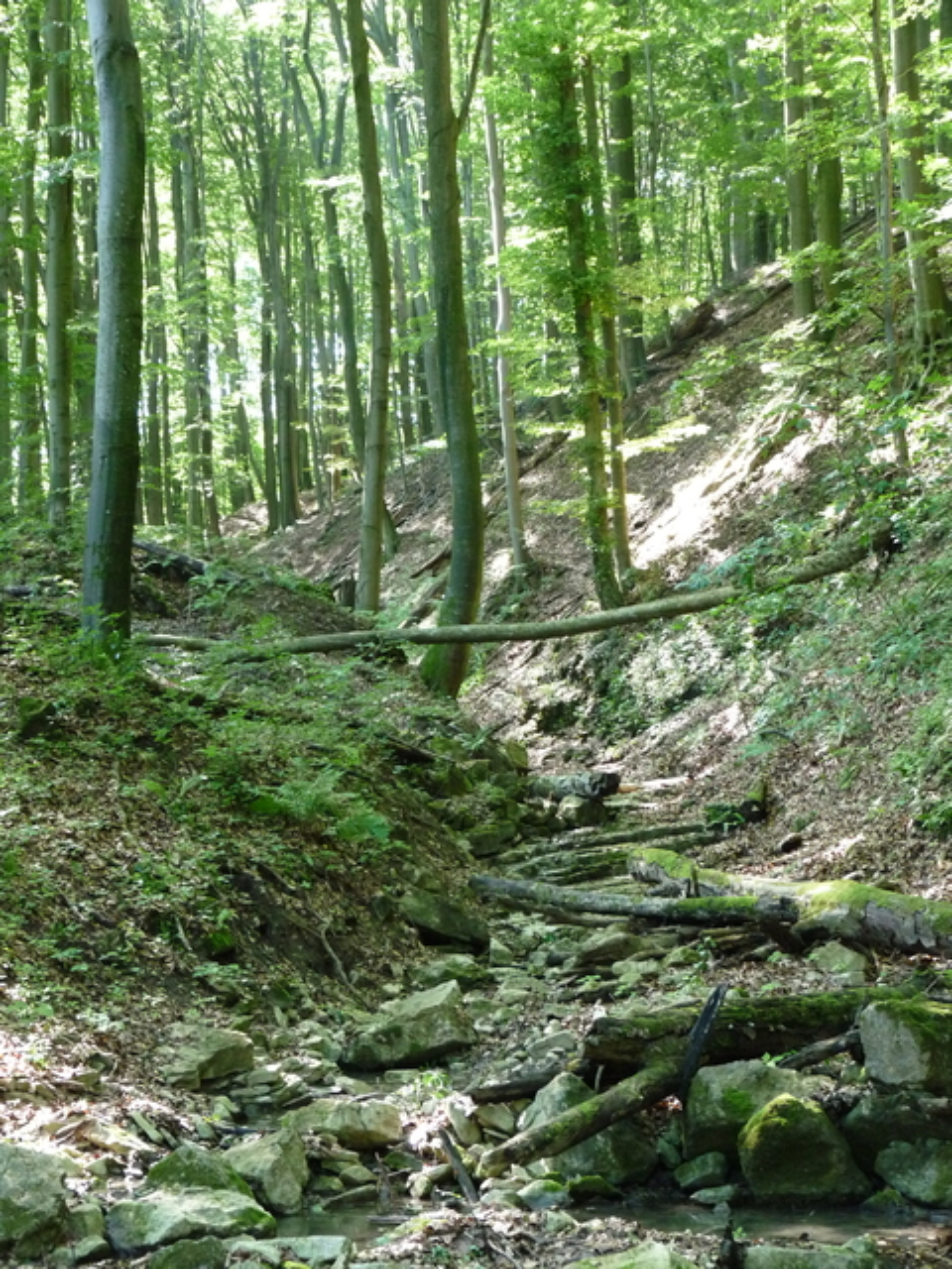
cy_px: 634
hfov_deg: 22.6
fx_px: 2383
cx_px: 476
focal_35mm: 65
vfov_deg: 29.8
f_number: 3.4
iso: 400
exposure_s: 1/30
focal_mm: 11.5
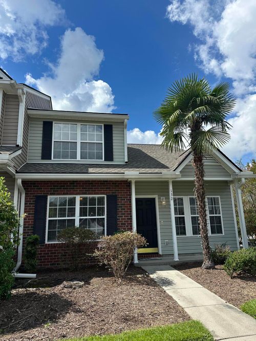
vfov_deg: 71.6
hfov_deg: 56.8
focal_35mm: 24
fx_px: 237
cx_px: 128
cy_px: 170
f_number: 1.78
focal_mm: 6.86
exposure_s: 1/4545
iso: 80
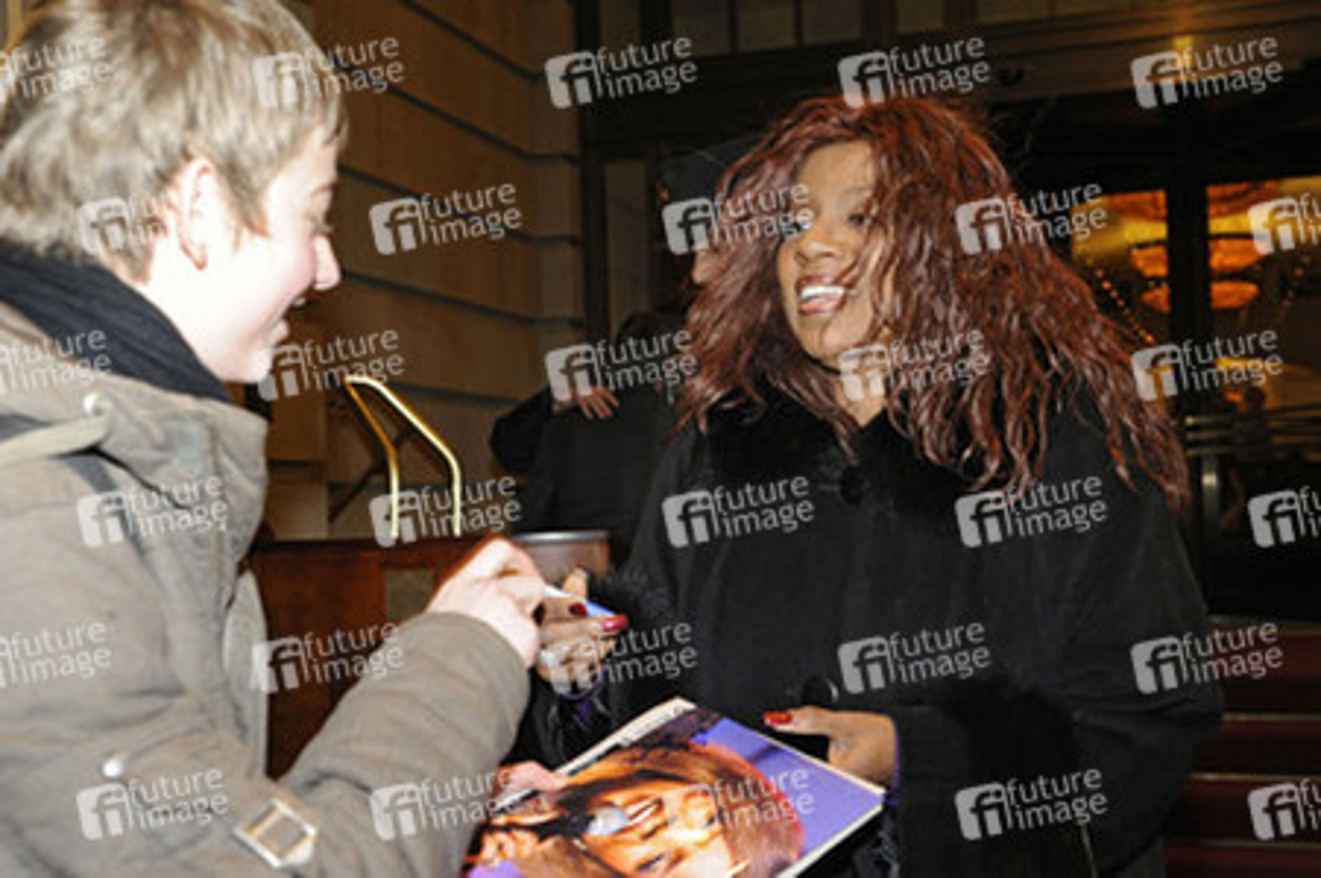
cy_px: 439
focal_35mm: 48
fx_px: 1760
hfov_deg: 41.1
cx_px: 660
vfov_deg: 28.0
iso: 2000
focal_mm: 48
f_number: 6.3
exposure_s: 1/80
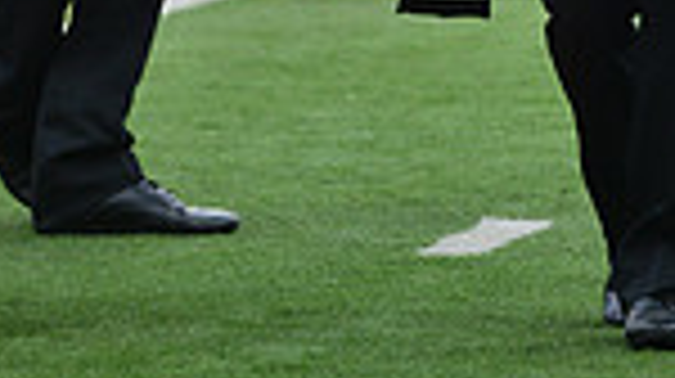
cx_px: 578
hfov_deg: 3.0
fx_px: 12945
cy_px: -450
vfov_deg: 1.7
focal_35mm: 724
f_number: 5.6
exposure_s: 1/800
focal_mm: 230
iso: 200
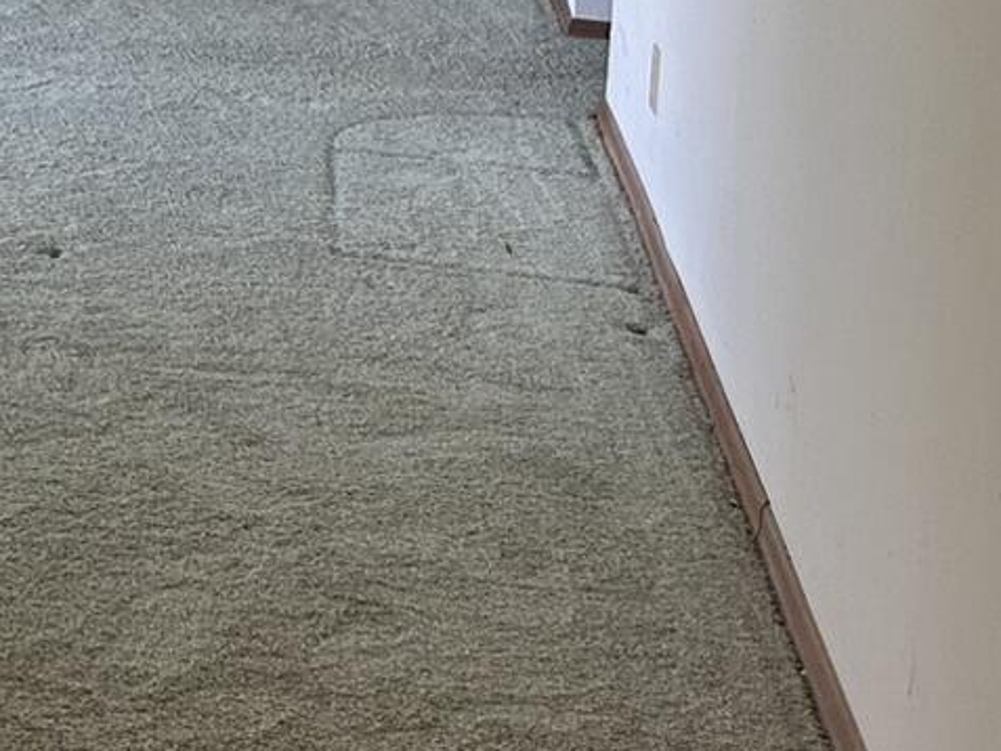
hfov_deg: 15.8
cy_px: -313
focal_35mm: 103
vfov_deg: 13.7
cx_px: -875
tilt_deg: -5.3
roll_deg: -0.9
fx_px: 2979
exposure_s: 1/120
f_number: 1.78
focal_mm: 6.86
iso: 100
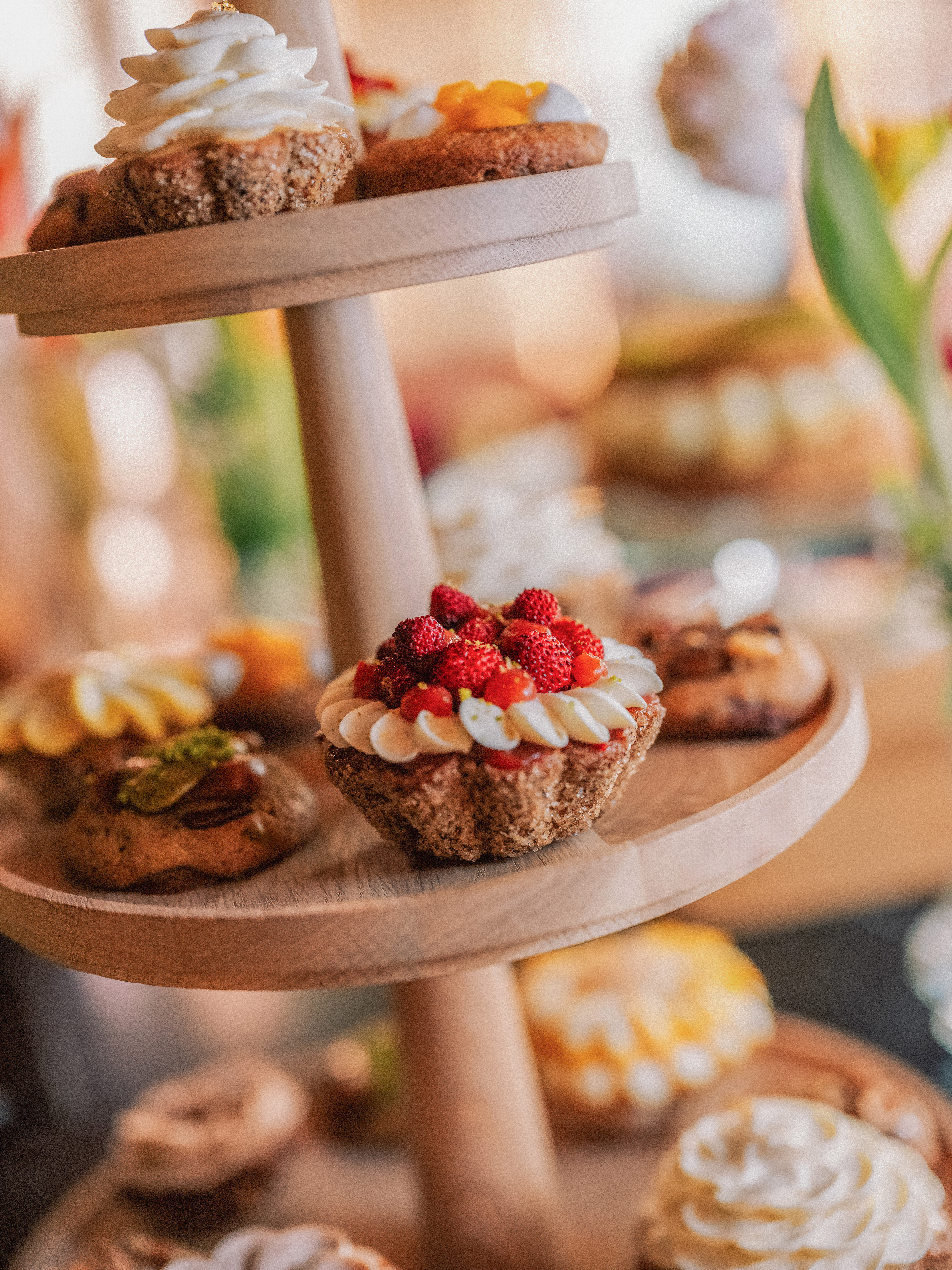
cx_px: 476
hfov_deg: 32.9
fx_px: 1613
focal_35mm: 44
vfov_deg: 42.9
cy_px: 635
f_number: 2.2
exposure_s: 1/100
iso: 1600
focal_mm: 55
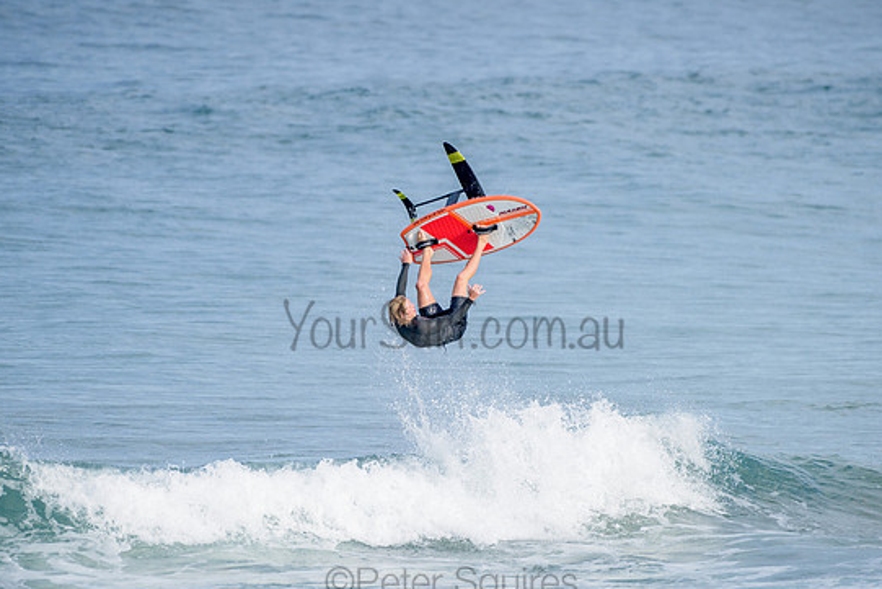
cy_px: 311
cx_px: 452
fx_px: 16075
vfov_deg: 2.1
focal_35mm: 656
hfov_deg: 3.1
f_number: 5.6
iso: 200
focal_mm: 500
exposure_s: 1/1250
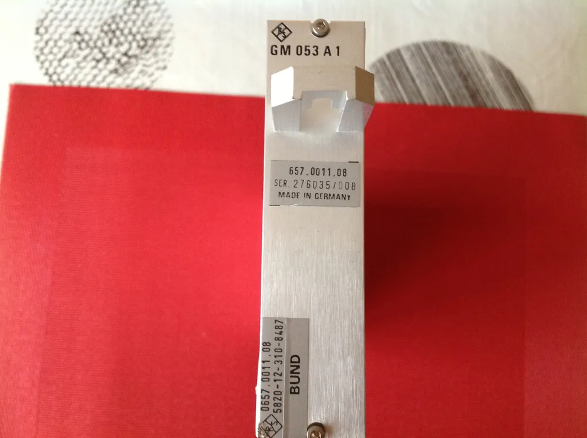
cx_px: 294
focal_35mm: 35
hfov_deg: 52.7
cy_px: 219
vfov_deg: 40.6
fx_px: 592
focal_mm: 4.28
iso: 200
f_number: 2.4
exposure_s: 1/15
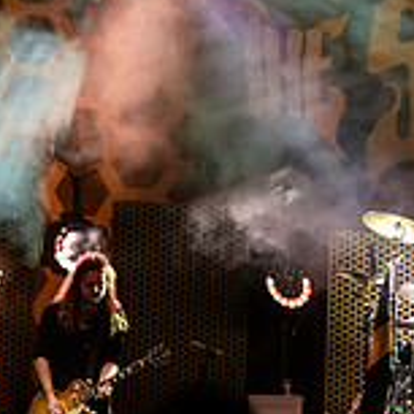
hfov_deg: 3.5
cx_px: 622
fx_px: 6779
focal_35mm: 501
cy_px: 145
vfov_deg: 3.5
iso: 3200
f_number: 5
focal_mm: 155
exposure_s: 1/200
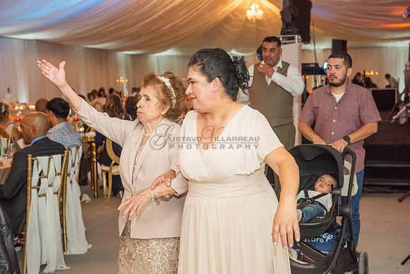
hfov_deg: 34.5
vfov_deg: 23.4
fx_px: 661
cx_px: 205
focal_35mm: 58
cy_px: 137
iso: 1000
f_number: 4.5
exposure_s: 1/160
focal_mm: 58
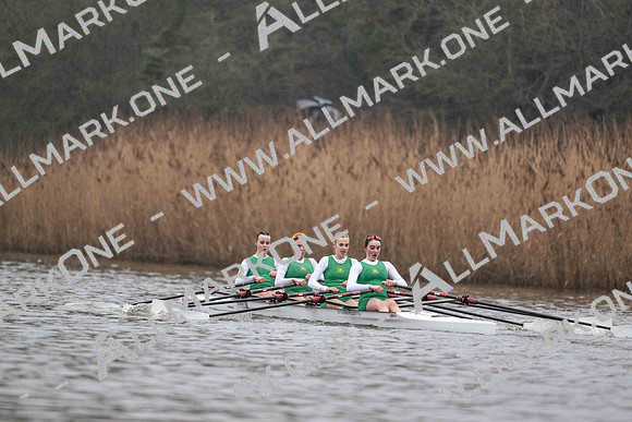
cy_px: 211
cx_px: 316
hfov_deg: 5.2
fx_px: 7024
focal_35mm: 400
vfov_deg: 3.4
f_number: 4.5
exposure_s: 1/1600
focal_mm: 400
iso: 5600
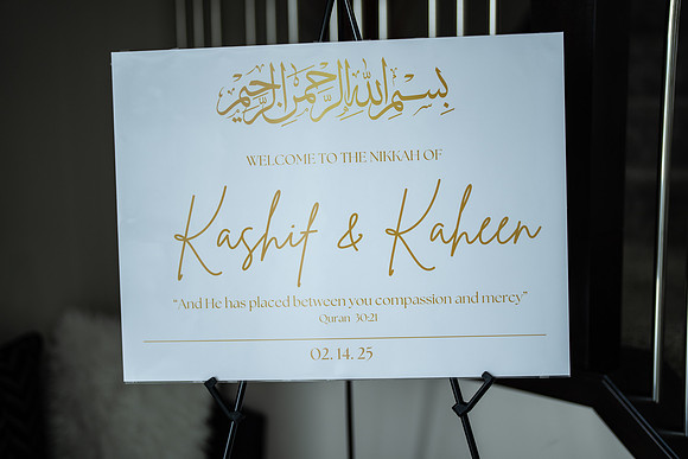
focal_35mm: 50
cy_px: 230
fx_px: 956
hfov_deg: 39.6
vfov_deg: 27.0
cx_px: 344
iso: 100
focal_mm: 50
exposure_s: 1/320
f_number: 1.2
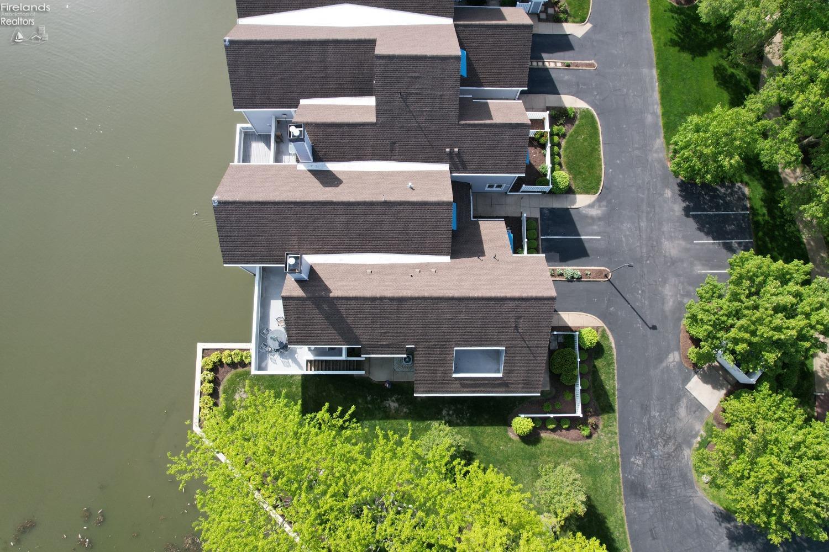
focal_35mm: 22
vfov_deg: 57.2
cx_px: 414
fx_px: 507
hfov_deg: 78.6
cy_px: 276
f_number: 2.8
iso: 200
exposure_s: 1/1000
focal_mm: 8.38
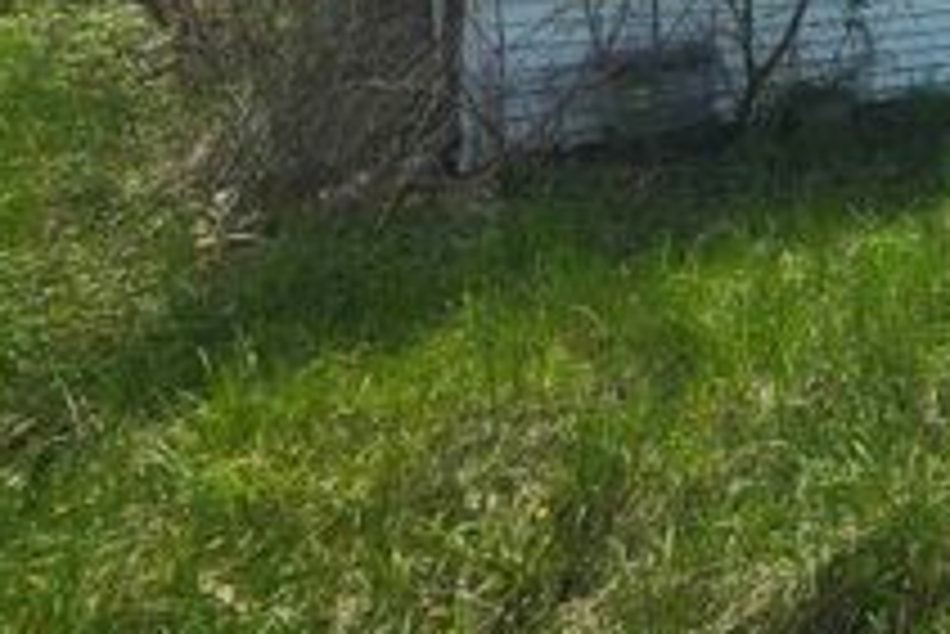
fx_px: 845
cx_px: 1103
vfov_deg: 35.0
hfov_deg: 42.3
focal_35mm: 32
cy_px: -74
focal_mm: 1.74
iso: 40
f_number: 2.2
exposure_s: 1/1445
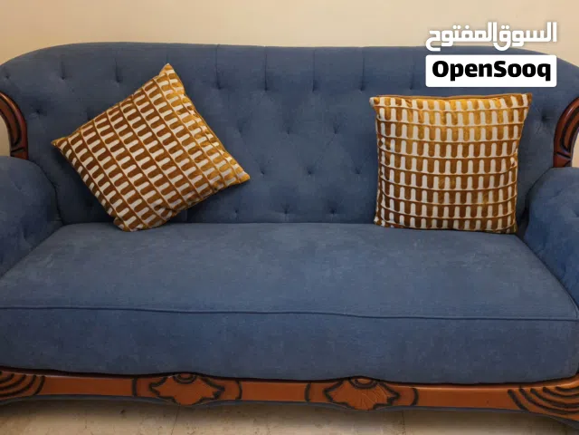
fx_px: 385
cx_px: 290
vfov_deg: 58.9
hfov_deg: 73.9
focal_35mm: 23
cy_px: 218
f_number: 1.4
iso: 320
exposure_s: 1/101
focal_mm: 6.5
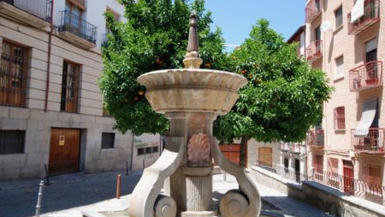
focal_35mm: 28
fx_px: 286
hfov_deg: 67.8
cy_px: 108
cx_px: 175
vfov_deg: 41.5
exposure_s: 1/125
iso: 100
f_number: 6.3
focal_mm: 16
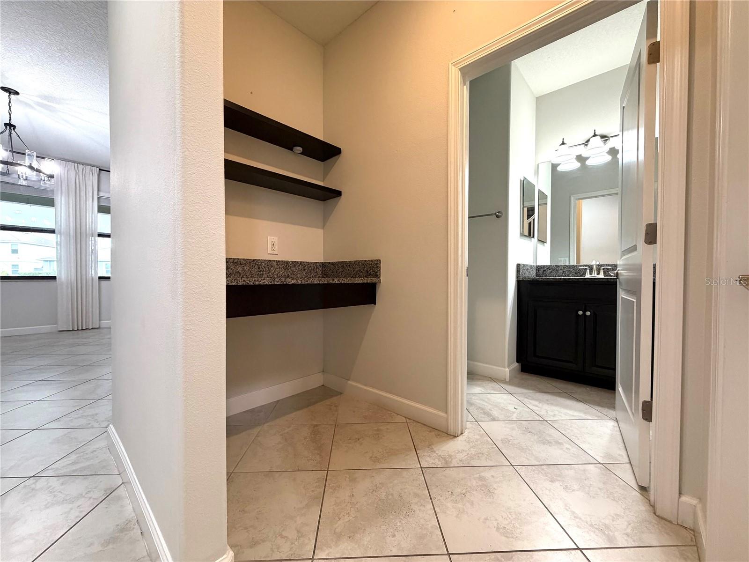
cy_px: 281
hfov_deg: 102.1
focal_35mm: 14
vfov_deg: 85.7
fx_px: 303
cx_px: 374
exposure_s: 1/120
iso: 250
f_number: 2.2
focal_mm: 2.22
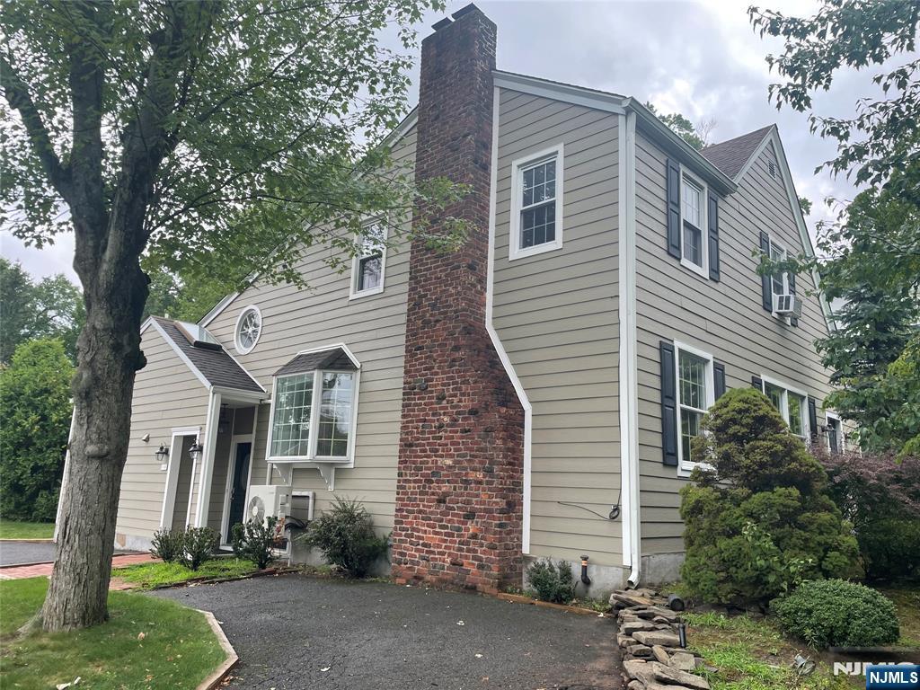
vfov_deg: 53.1
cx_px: 460
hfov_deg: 67.3
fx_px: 691
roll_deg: -1.9
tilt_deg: +11.9
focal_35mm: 26
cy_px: 345
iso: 32
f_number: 1.6
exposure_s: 1/1221
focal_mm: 4.2
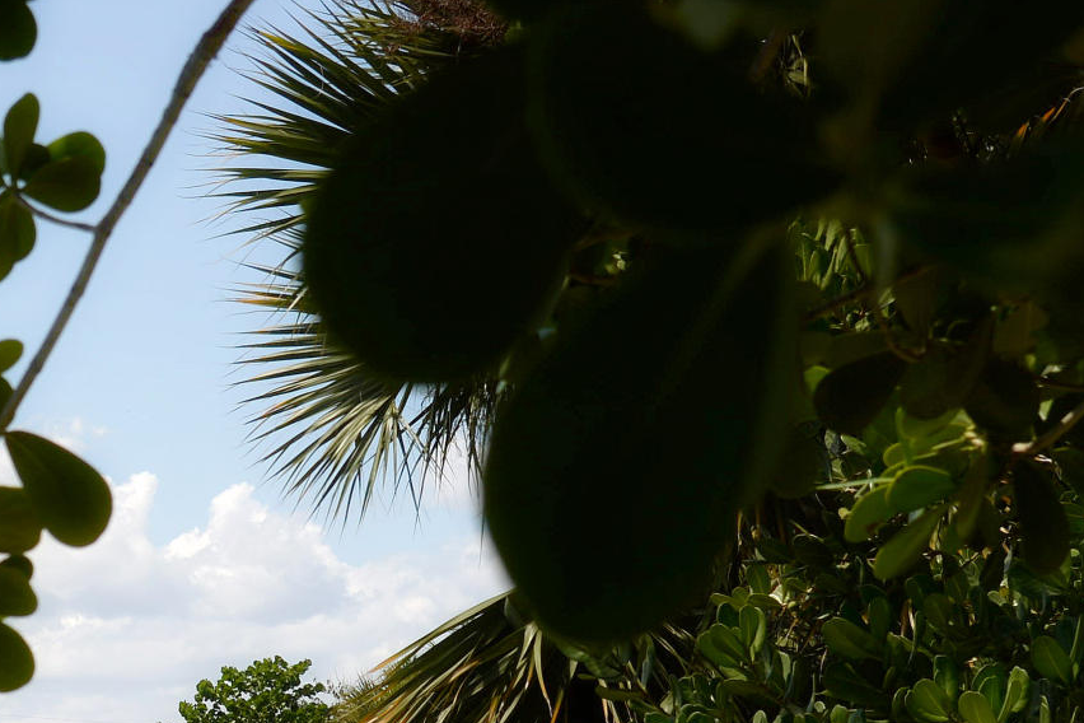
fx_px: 5088
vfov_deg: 8.1
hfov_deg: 11.9
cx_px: -279
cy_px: 821
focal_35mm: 169
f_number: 9
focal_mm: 48
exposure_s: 1/250
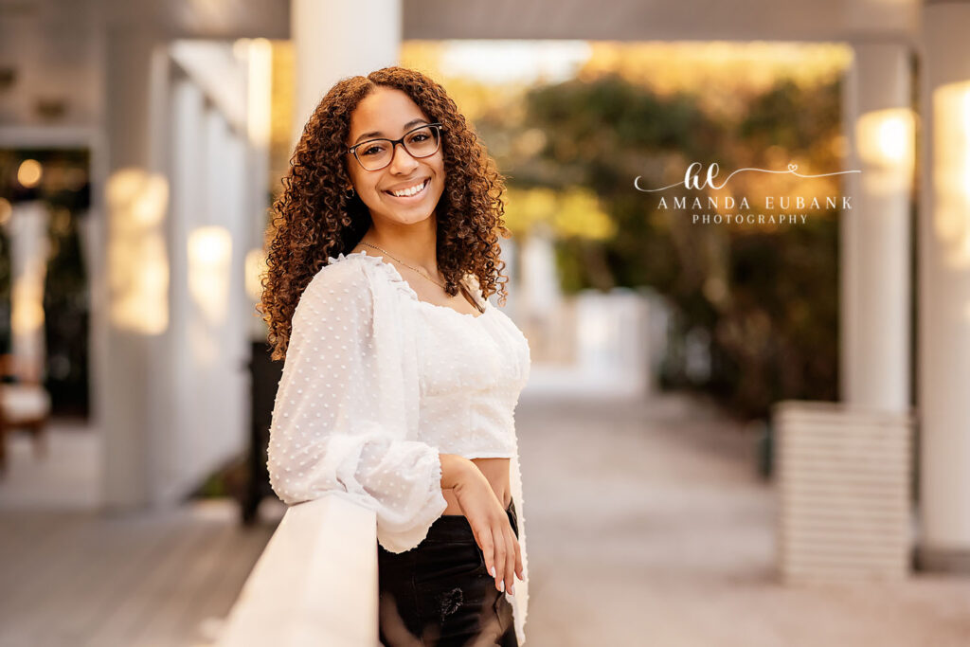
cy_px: 324
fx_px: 2290
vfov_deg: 16.1
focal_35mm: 85
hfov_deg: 23.9
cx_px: 485
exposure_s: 1/3200
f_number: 2
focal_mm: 85
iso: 500
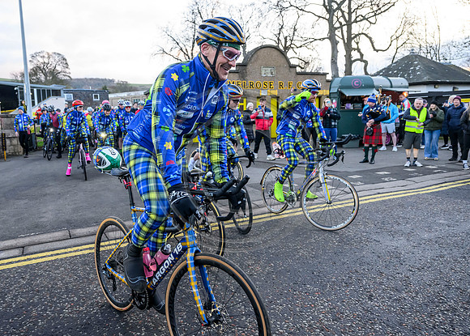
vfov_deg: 50.5
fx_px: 356
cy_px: 158
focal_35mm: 27
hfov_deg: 66.5
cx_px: 203
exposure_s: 1/400
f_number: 4.5
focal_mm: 24
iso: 2500
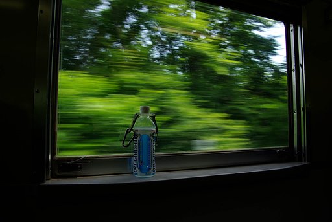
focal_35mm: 24
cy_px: 111
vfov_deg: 53.3
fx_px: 222
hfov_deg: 73.7
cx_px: 166
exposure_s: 1/30
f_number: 11
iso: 100
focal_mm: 16
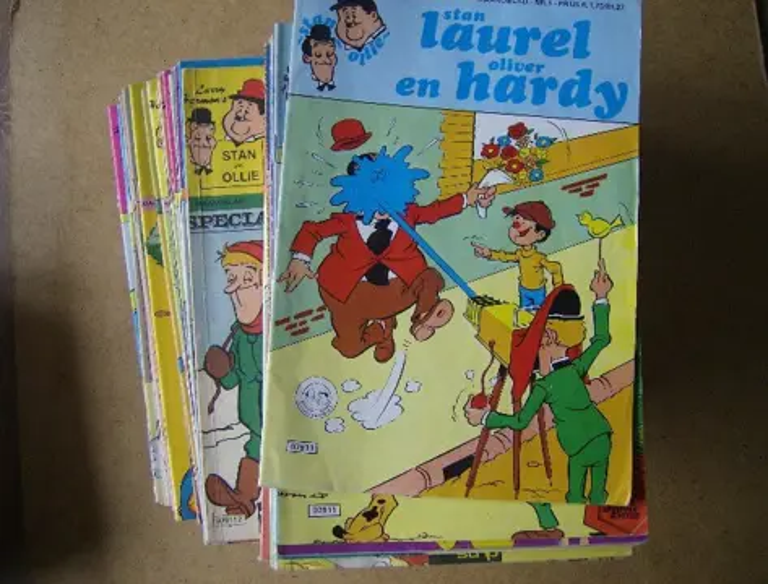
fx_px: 803
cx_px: 384
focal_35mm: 36
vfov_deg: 40.0
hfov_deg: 51.1
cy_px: 292
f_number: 2.8
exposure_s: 1/64
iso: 121
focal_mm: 6
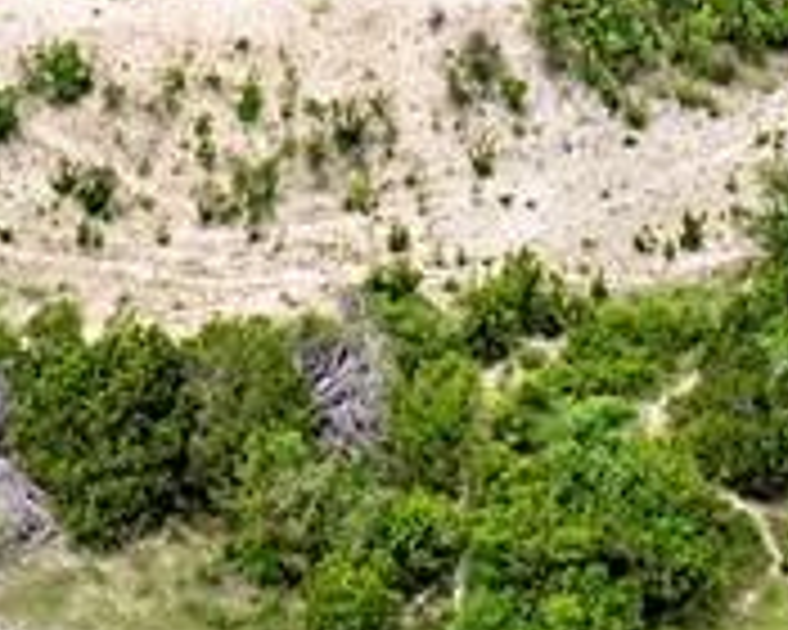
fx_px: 3195
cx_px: 279
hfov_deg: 14.0
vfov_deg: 10.1
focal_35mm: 137
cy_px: -788
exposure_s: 1/1000
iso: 110
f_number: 2.8
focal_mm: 12.29
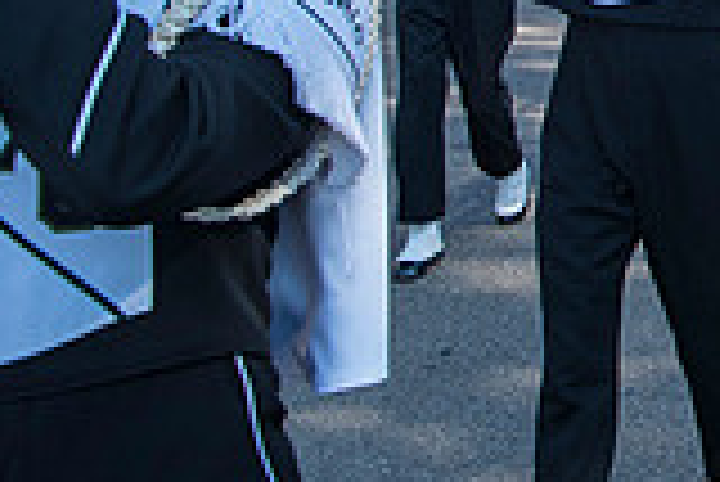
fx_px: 1742
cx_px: 1251
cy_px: -182
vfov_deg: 14.9
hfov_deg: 18.7
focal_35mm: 87
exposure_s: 1/500
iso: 200
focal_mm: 24
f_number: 5.6
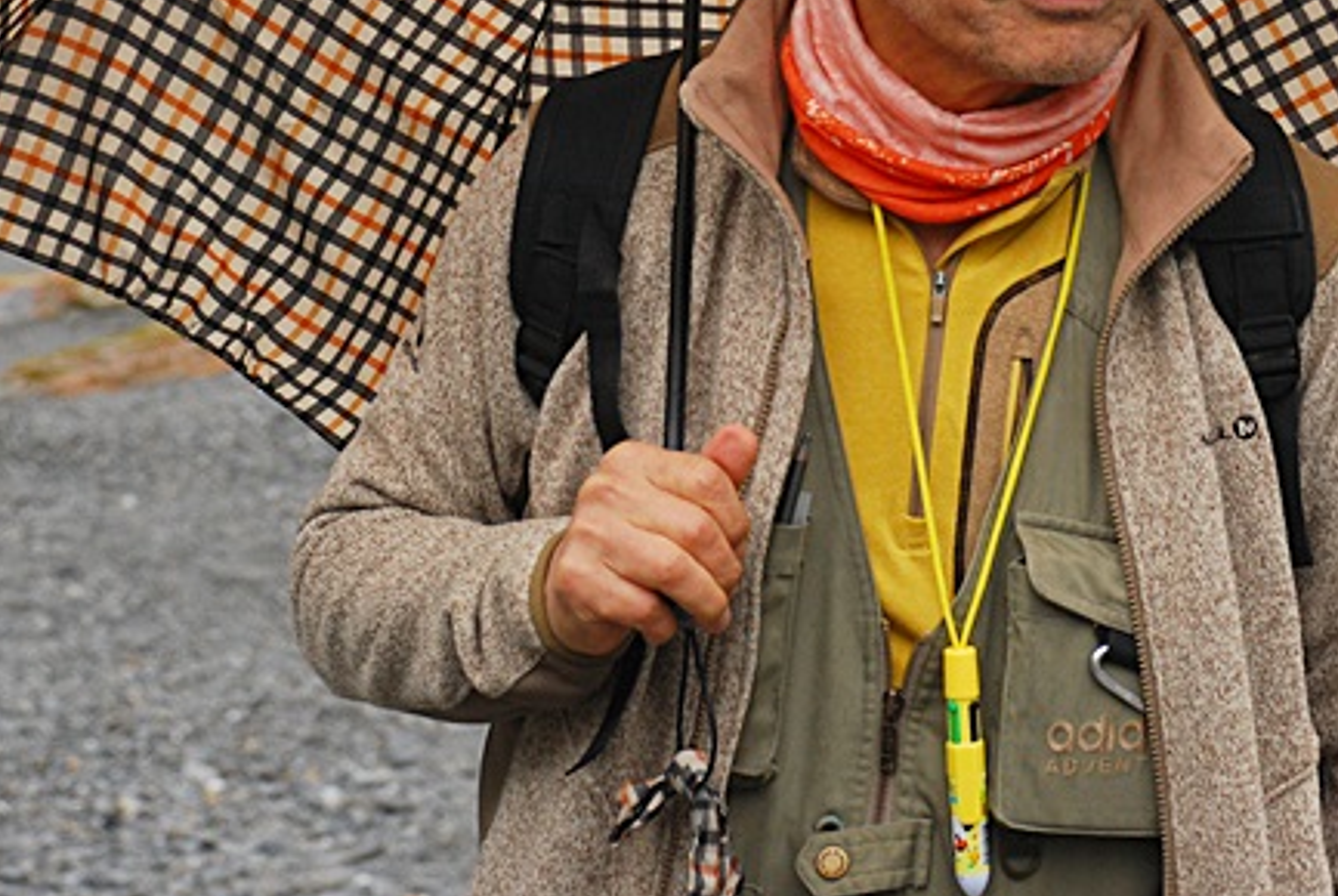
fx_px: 6811
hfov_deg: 11.2
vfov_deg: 7.5
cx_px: 1017
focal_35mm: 183
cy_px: 93
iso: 400
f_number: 5.6
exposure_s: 1/500
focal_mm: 66
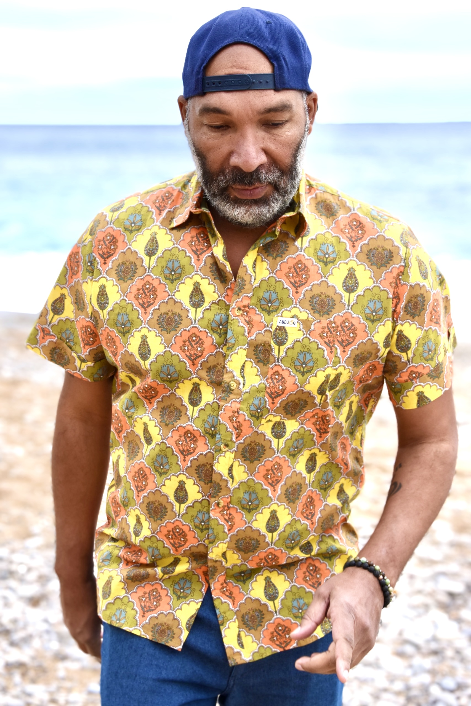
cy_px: 353
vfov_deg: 41.1
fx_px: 942
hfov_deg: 28.1
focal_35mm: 48
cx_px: 236
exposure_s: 1/500
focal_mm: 32
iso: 640
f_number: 11
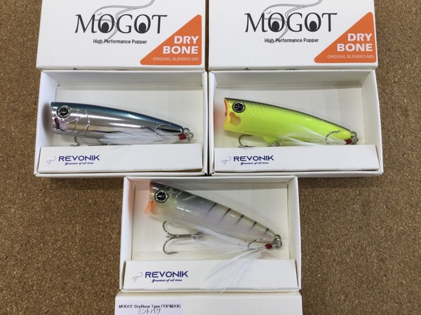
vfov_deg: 45.4
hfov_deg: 58.4
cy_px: 158
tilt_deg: -80.7
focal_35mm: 31
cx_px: 210
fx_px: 377
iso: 32
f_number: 2.4
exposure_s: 1/60
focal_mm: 3.3
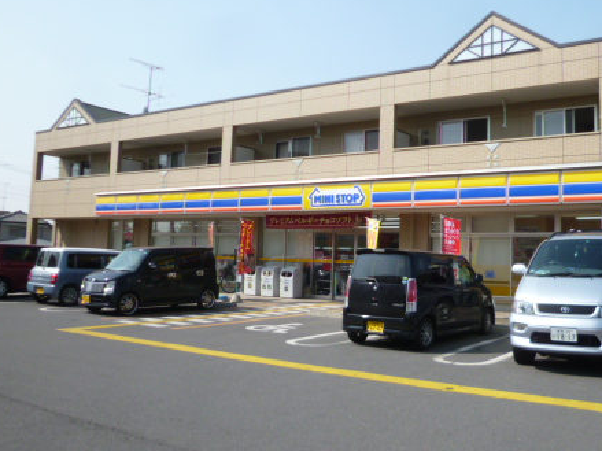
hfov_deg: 52.1
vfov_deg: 40.7
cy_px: 210
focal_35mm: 35
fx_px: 609
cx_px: 376
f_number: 2.5
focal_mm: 4.3
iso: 100
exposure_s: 1/1300
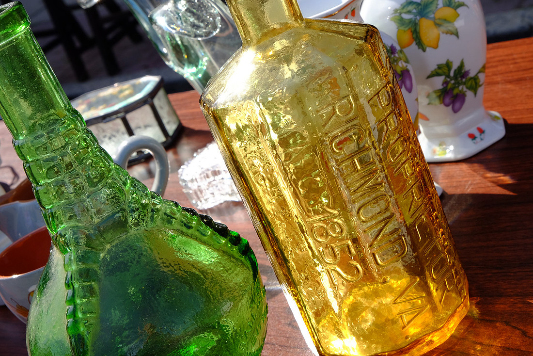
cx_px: 266
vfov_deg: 22.3
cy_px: 178
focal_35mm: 61
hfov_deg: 32.9
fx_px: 903
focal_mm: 40.7
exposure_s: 1/58
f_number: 16
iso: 200
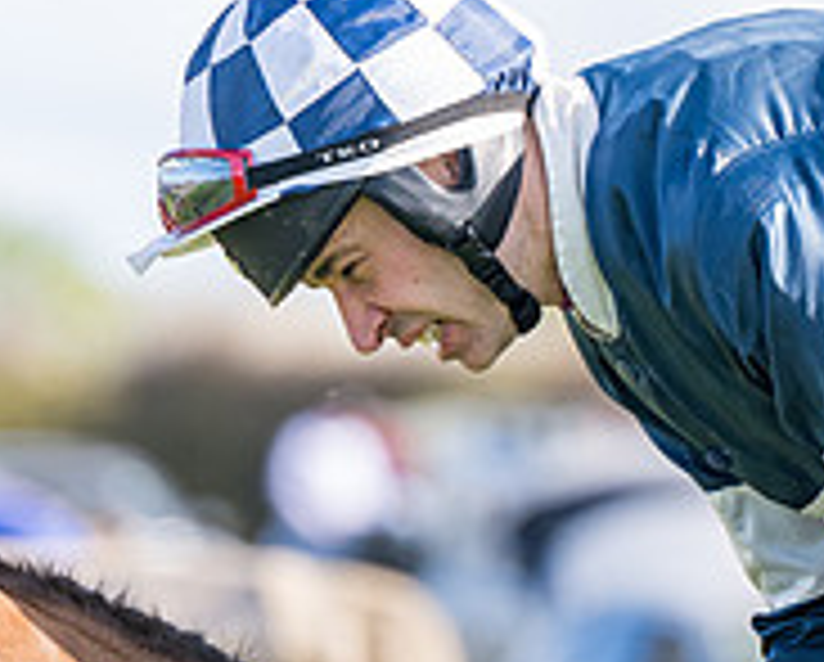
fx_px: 19541
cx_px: 771
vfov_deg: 1.9
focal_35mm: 800
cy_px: 921
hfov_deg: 2.4
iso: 400
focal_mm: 200
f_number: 4
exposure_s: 1/1250
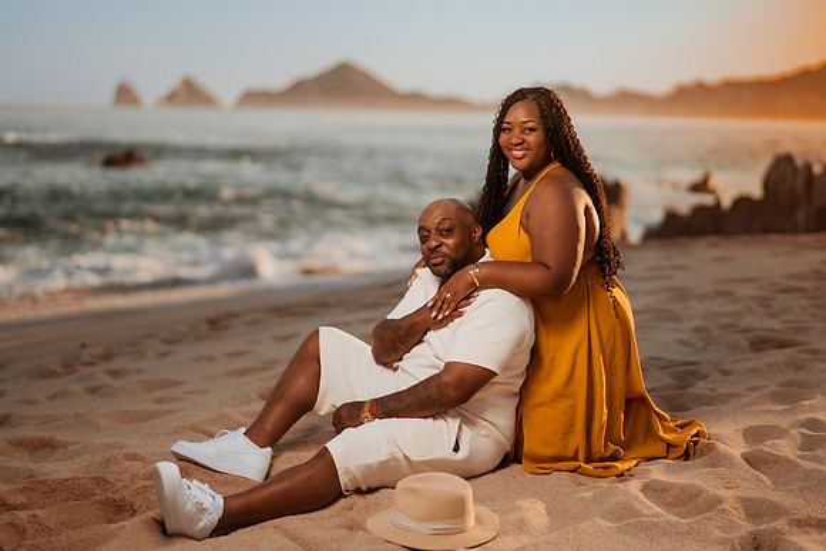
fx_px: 1331
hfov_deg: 34.5
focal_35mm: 58
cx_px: 413
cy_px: 276
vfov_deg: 23.4
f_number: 1.4
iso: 100
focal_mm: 58
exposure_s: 1/6400
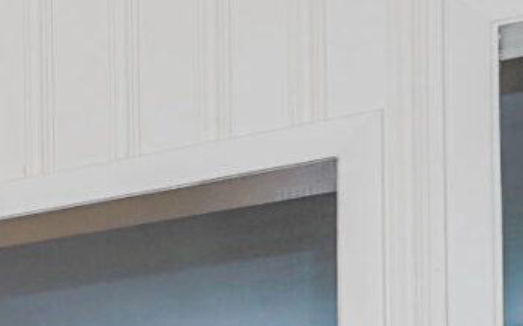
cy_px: 726
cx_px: -699
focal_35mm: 120
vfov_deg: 9.8
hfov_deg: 13.3
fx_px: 1709
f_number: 4.5
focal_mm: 16
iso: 64
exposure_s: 1/40
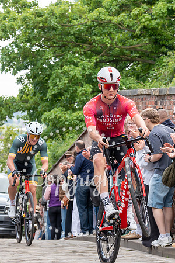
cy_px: 64
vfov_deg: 12.8
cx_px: 134
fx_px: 1164
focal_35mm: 160
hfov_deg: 8.6
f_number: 5
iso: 640
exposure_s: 1/1000
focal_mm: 70
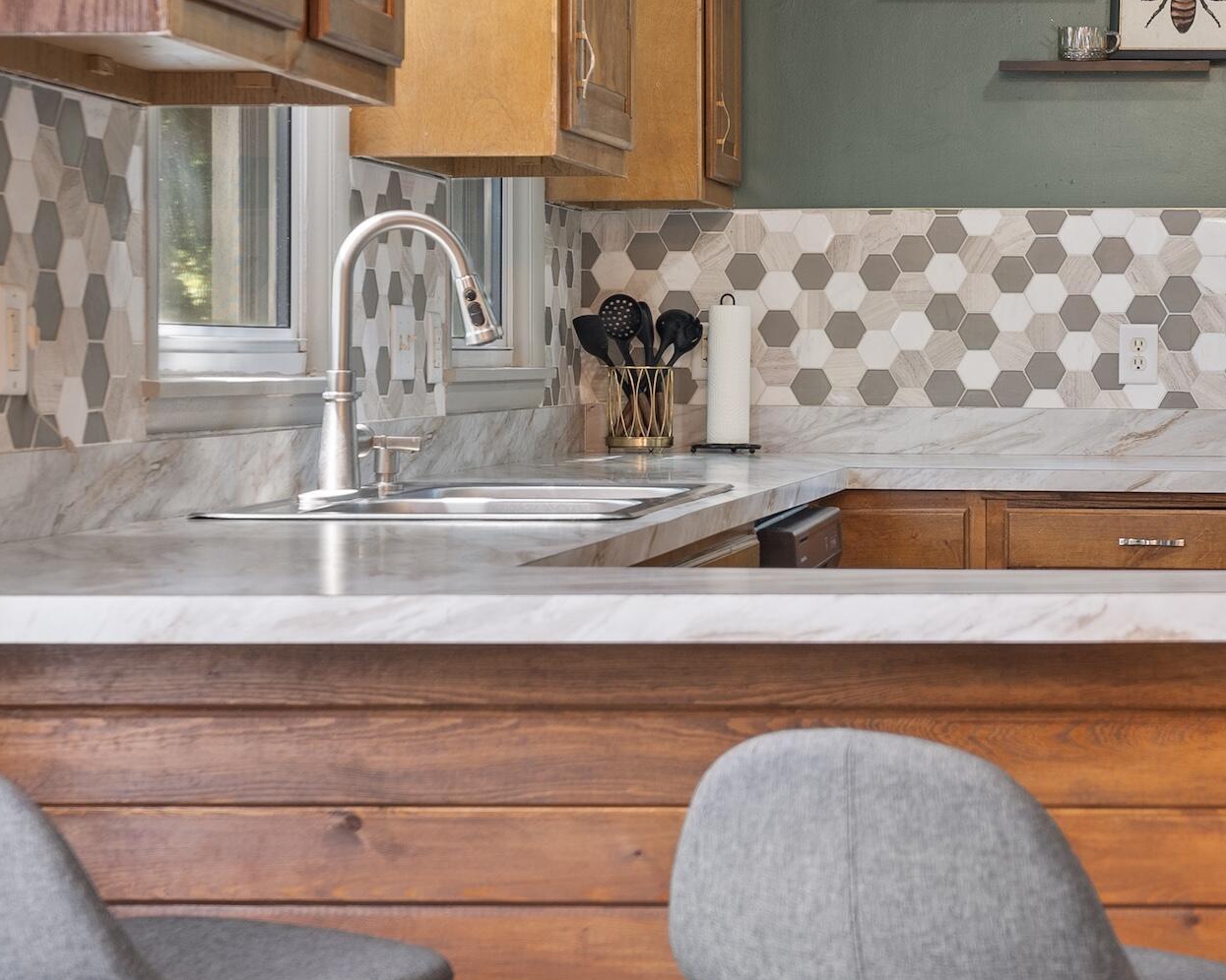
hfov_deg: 24.6
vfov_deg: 20.4
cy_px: 386
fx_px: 2721
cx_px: 1116
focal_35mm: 75
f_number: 4
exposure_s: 1/5
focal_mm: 24.2
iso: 200
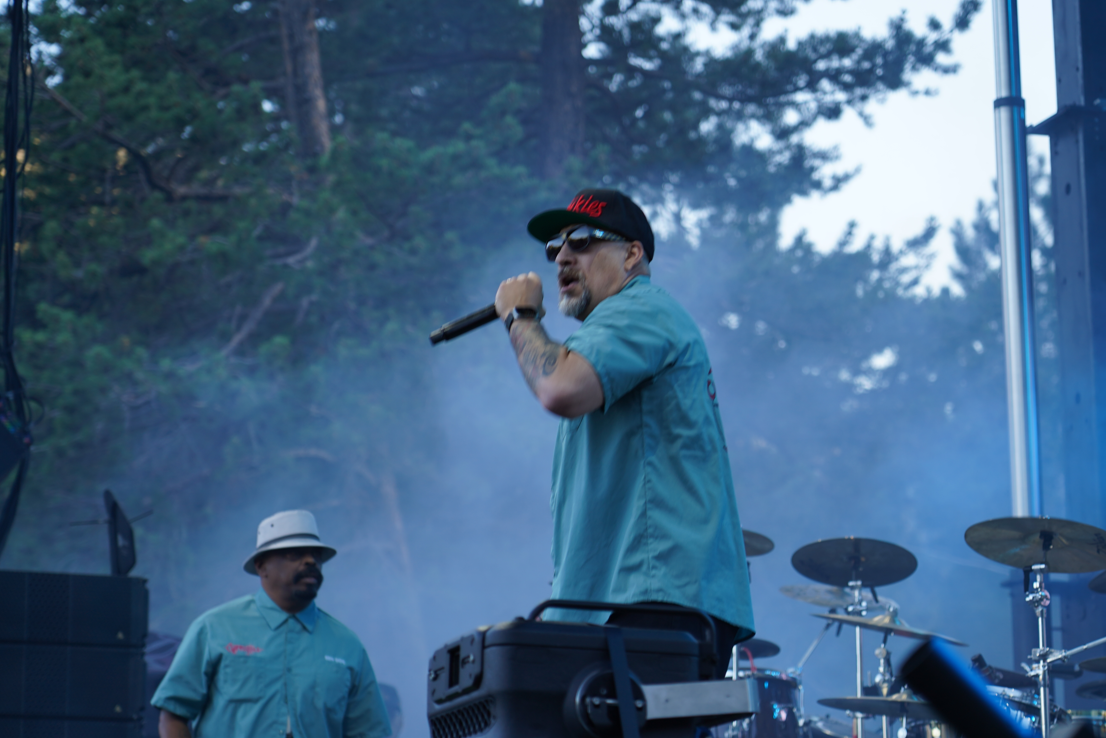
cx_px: 607
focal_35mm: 120
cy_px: 387
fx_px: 3686
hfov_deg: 17.1
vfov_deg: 11.4
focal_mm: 105
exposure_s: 1/125
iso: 160
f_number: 4
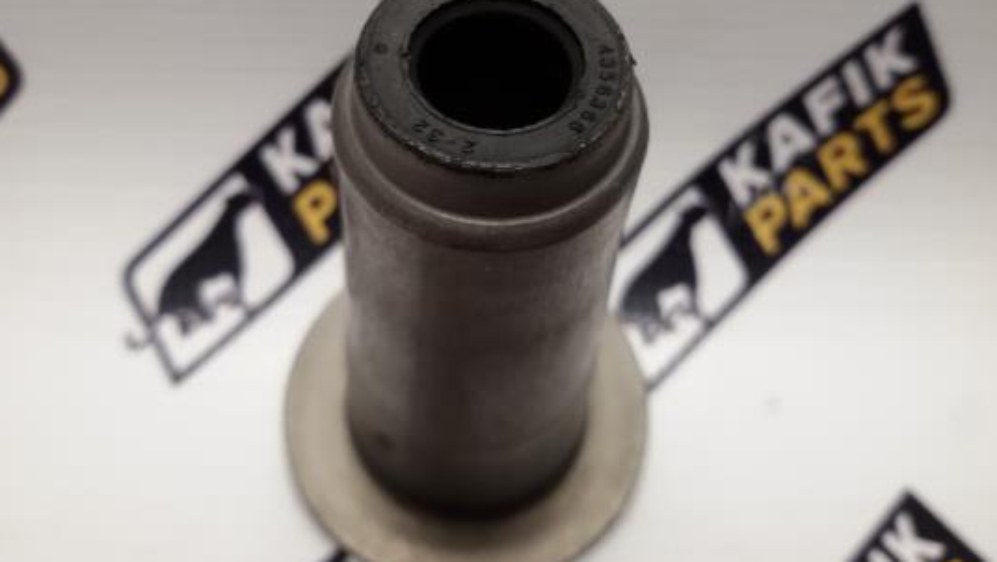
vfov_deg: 34.5
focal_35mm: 34
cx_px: 497
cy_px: 217
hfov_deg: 58.0
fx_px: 899
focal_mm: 2.93
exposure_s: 1/33
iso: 80
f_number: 2.4
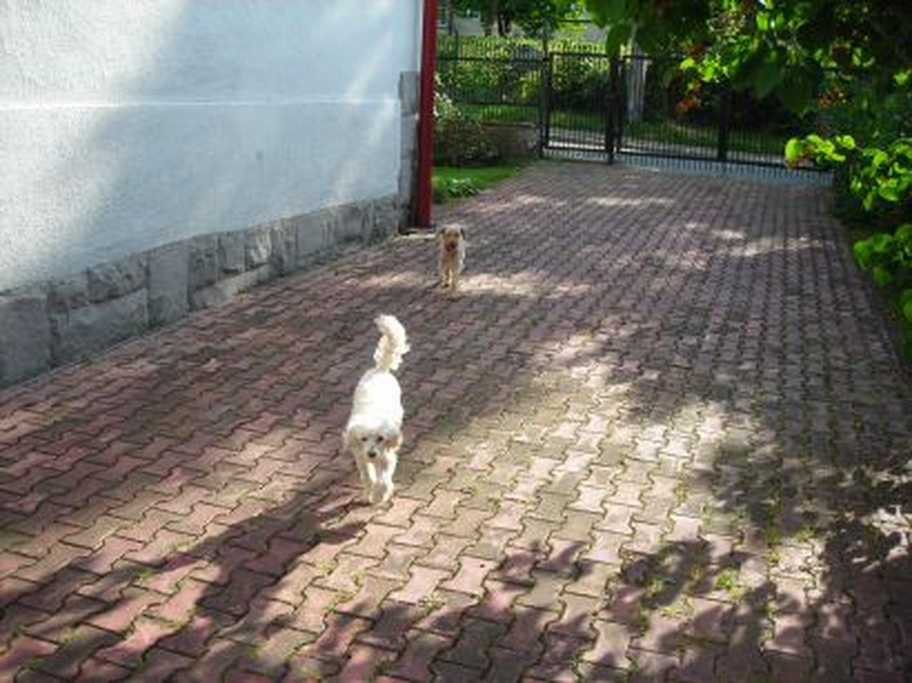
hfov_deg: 49.0
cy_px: 342
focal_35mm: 38
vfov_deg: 37.7
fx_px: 1001
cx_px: 456
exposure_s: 1/477
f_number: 3.2
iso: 100
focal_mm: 6.3
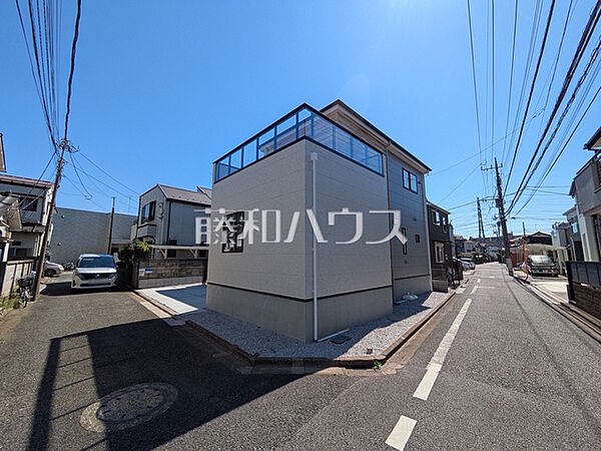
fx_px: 243
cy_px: 226
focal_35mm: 14
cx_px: 300
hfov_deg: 102.1
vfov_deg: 85.7
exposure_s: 1/1815
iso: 47
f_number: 2.2
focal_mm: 1.83
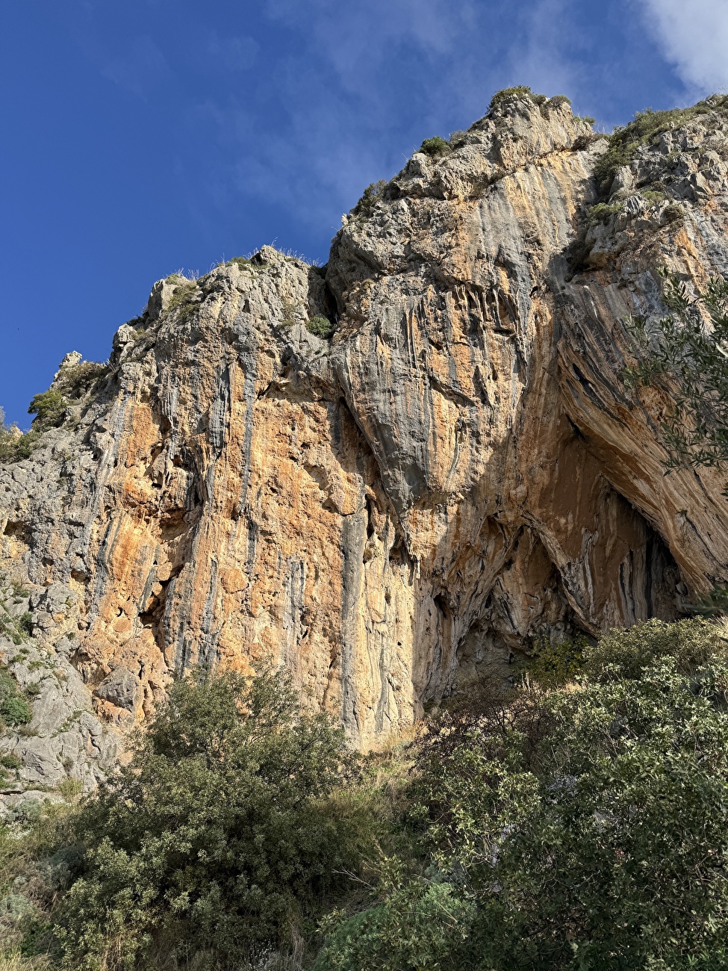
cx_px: 364
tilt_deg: +36.8
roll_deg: +3.4
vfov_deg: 71.6
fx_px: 673
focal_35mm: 24
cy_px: 486
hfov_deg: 56.8
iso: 80
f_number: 1.78
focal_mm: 6.76
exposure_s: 1/3413
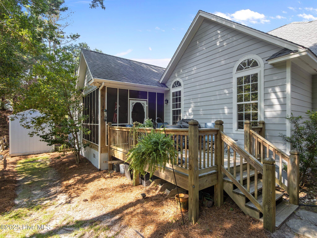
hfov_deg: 87.8
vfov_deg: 71.6
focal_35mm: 18
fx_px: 165
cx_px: 158
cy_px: 119
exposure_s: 1/100
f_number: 5.6
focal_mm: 9
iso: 200
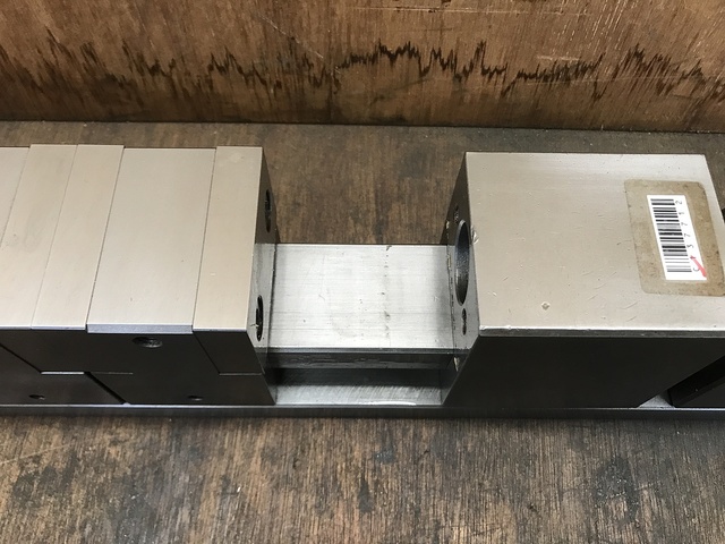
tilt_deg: -64.9
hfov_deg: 63.4
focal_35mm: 28
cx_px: 362
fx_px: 586
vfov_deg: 49.7
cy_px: 272
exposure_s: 1/17
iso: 40
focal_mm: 3.99
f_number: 1.8
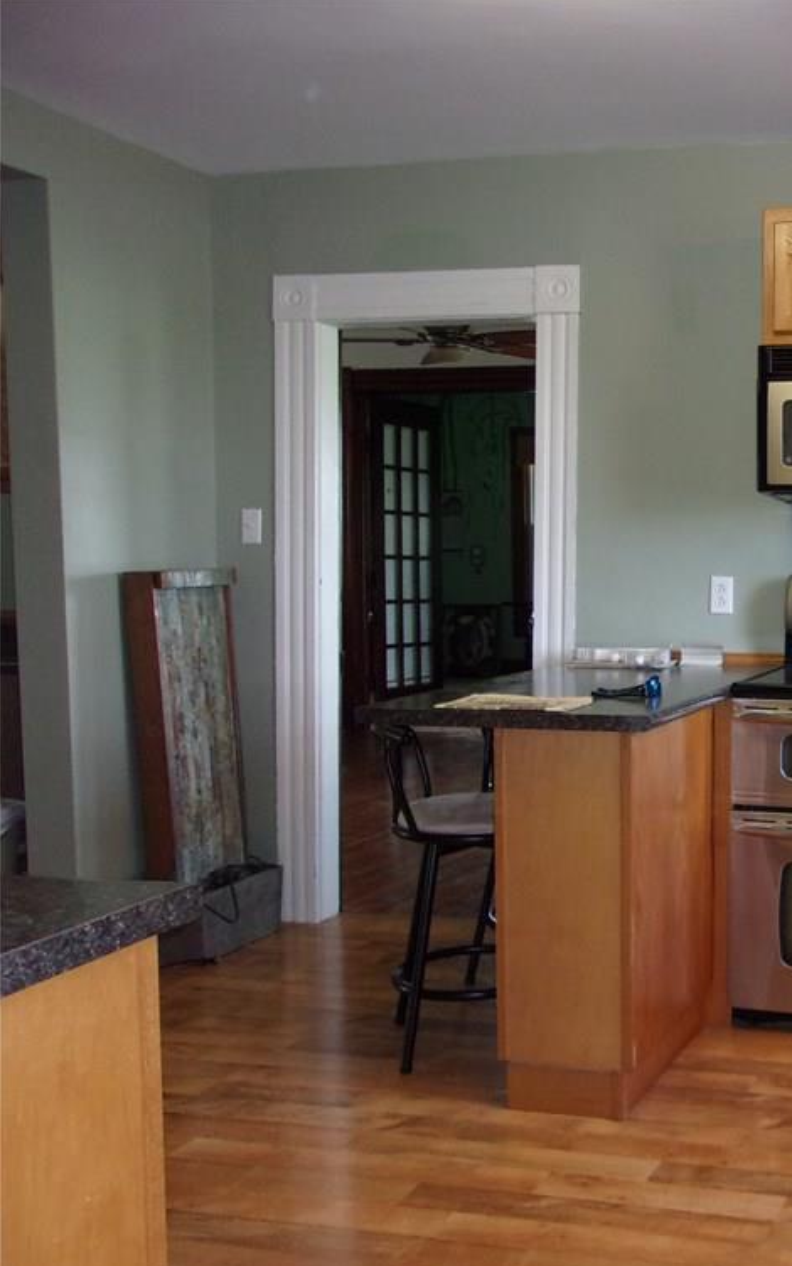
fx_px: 1346
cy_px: 642
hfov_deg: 29.7
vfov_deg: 50.4
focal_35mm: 39
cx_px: 861
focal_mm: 4.9
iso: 200
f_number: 3
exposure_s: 1/34
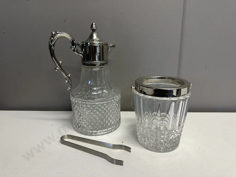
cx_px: 118
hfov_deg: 71.6
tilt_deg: -14.5
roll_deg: +0.9
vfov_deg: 56.8
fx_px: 164
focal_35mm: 24
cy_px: 88
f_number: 1.78
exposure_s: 1/100
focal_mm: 6.86
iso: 100
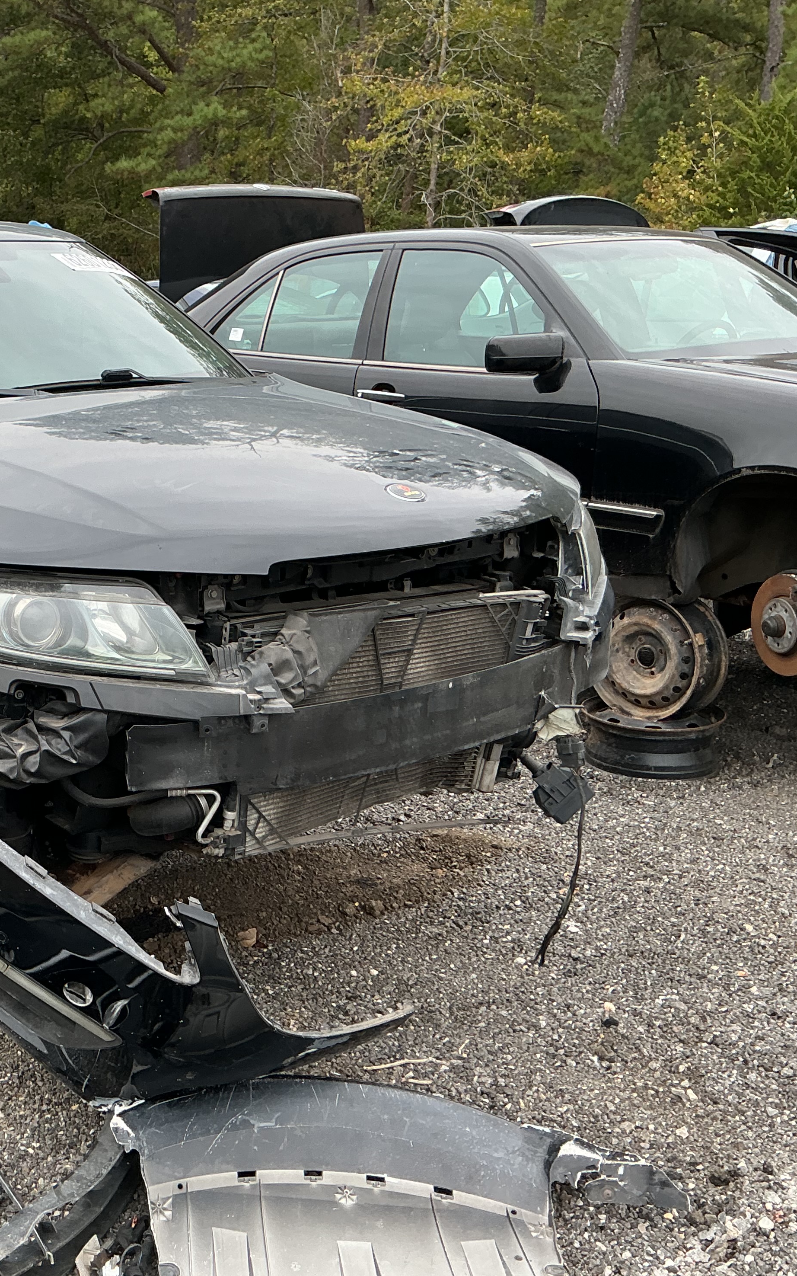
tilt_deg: -10.1
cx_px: 26
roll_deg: -0.9
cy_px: 632
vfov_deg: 47.2
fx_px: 1460
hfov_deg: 28.9
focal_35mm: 42
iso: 20
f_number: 1.8
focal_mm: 3
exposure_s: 1/151
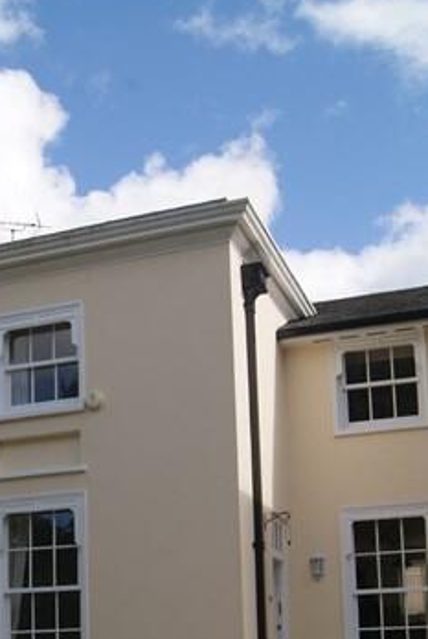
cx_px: 137
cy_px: 544
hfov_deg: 25.4
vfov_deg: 35.8
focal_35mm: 53
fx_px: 942
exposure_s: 1/160
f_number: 13
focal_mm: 18
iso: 100
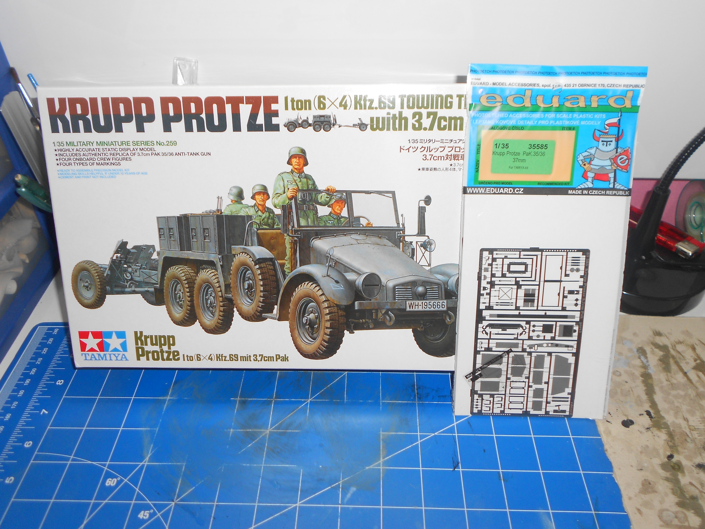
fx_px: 591
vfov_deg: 48.2
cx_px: 352
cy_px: 264
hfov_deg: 61.7
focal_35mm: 29
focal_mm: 5.1
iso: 80
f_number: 3.4
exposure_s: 1/25
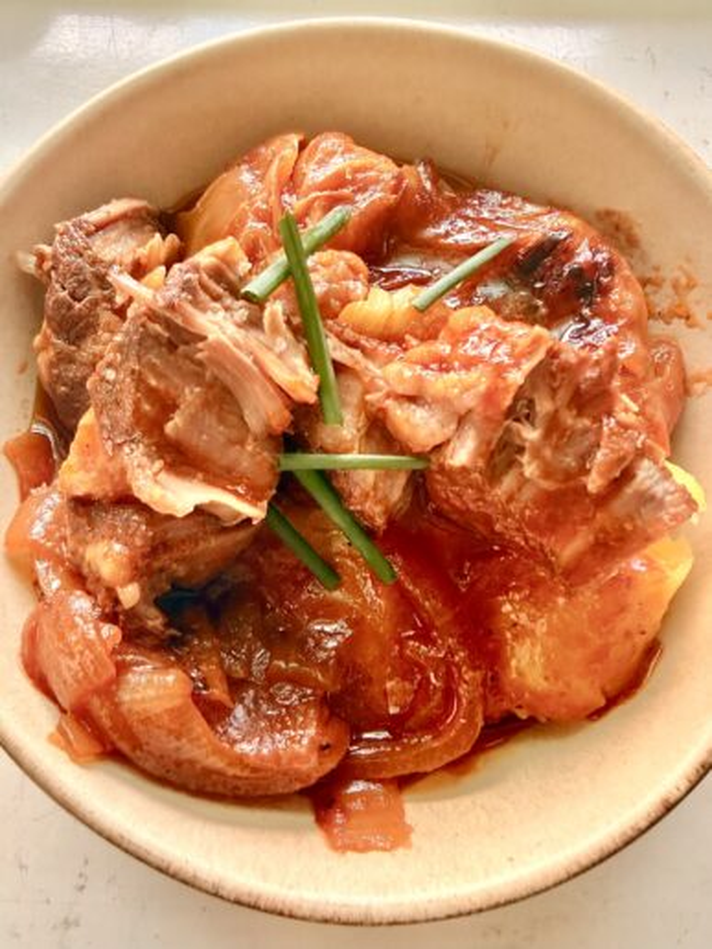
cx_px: 356
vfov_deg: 71.6
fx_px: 658
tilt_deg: -72.5
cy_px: 474
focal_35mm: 24
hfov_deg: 56.8
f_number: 2.2
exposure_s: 1/99
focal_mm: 2.22
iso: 250
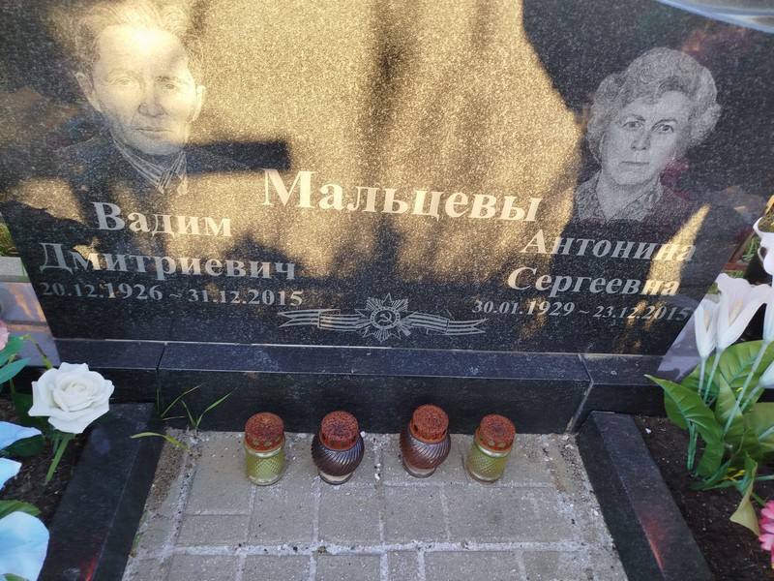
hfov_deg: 71.6
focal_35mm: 24
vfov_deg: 56.8
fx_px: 537
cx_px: 387
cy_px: 290
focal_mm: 5.31
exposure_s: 1/100
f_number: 1.7
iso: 64
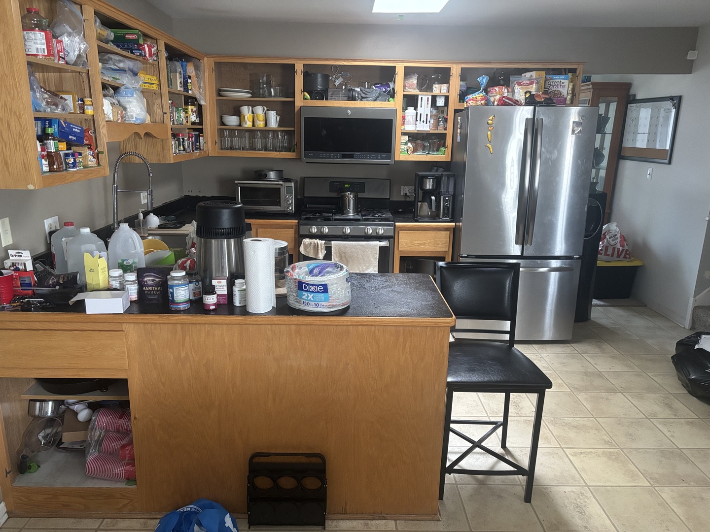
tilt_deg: -14.9
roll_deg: -1.3
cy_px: 266
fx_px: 533
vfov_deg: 53.1
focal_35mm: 26
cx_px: 355
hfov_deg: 67.3
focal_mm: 5.96
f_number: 1.6
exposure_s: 1/60
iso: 500
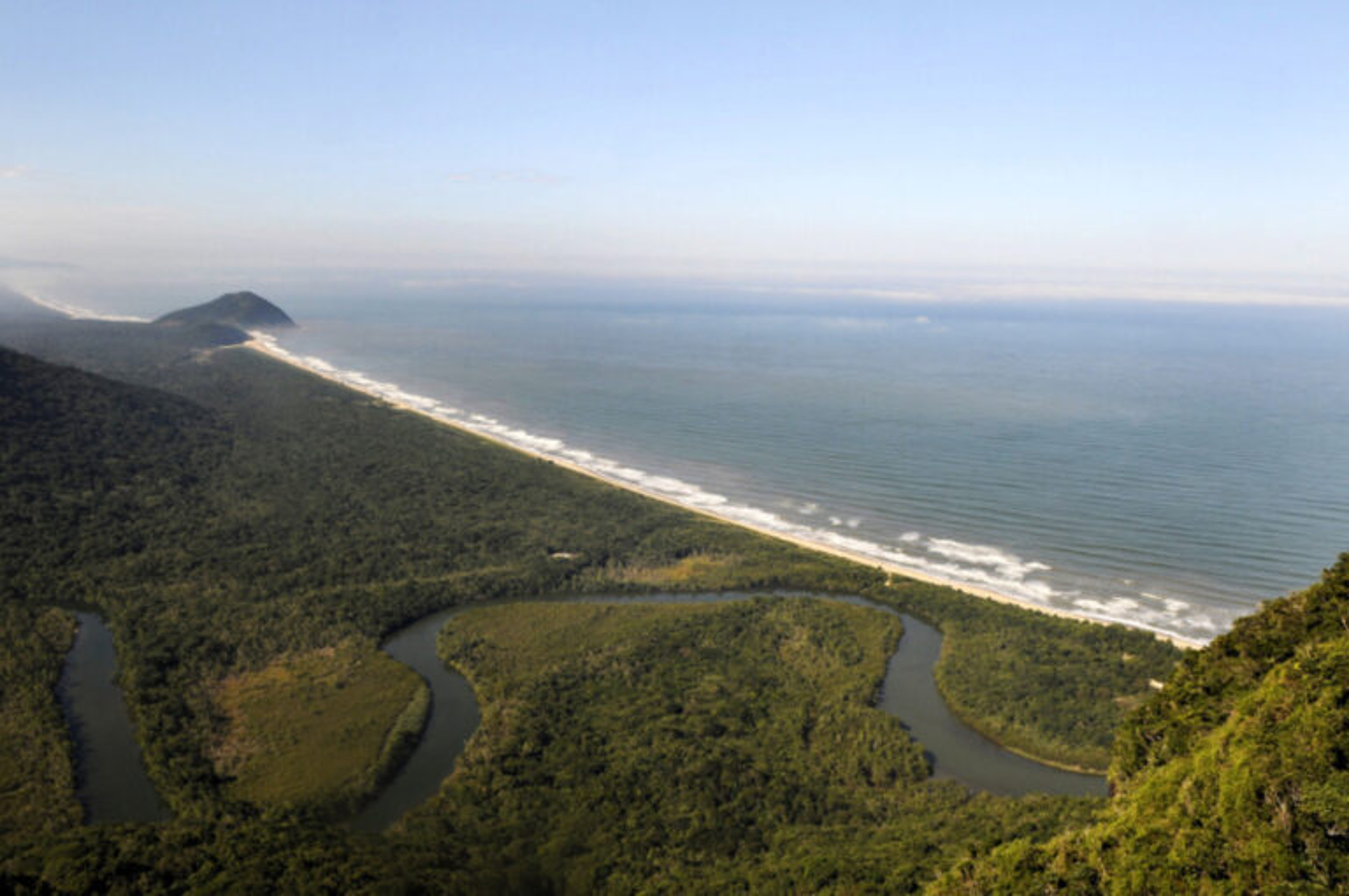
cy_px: 448
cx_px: 674
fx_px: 1010
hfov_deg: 67.4
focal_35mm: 27
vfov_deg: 47.8
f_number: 11
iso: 250
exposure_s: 1/320
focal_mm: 18
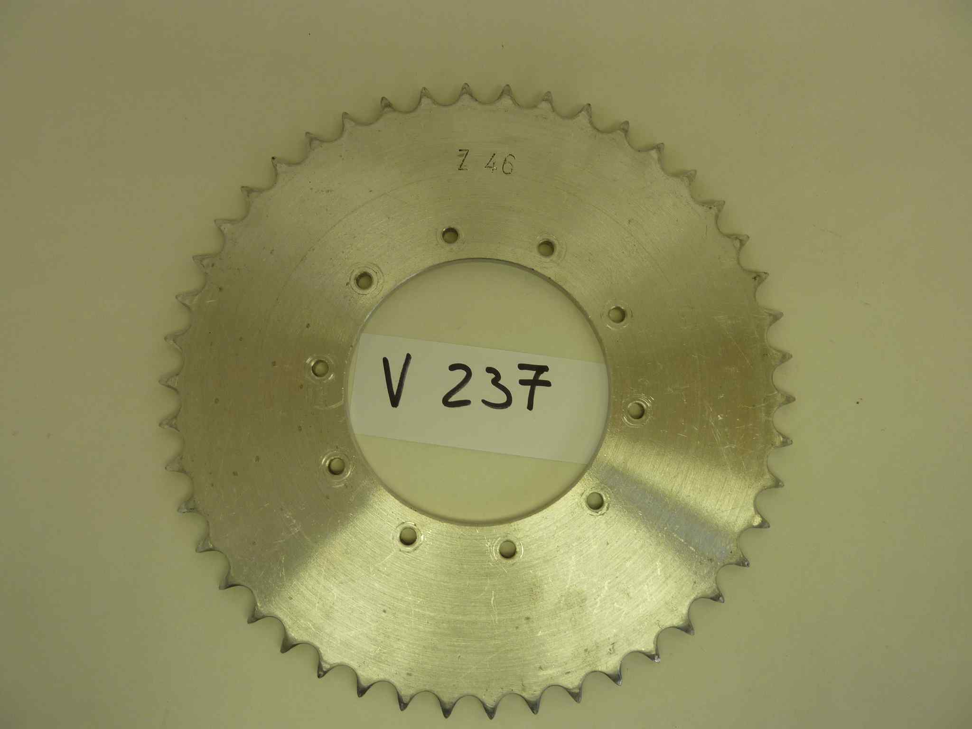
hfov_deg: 69.4
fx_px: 702
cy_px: 364
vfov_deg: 54.9
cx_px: 486
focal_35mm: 25
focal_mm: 4.1
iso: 80
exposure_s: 1/60
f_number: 3.3
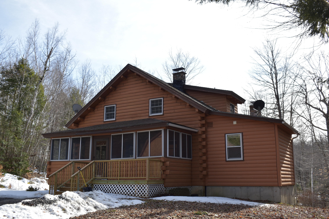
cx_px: 164
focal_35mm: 36
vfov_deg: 36.9
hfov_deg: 53.1
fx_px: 329
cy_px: 110
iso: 100
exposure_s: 1/200
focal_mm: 24
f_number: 6.3
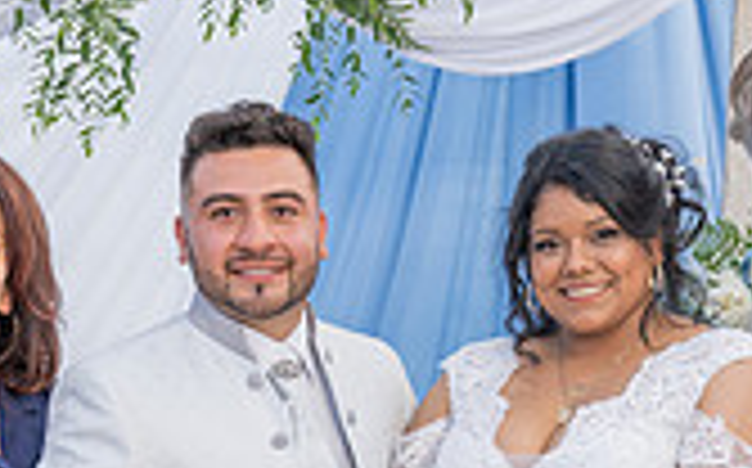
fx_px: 1884
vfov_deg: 13.4
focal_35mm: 92
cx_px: 450
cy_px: 704
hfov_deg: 22.5
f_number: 5.6
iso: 200
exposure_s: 1/125
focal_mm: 26
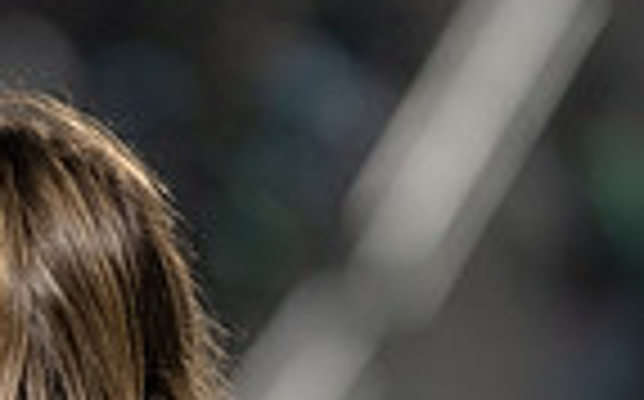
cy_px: 746
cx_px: 178
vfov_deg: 1.2
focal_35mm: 1069
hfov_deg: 2.0
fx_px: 18740
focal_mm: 200
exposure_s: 1/500
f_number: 2.8
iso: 1000
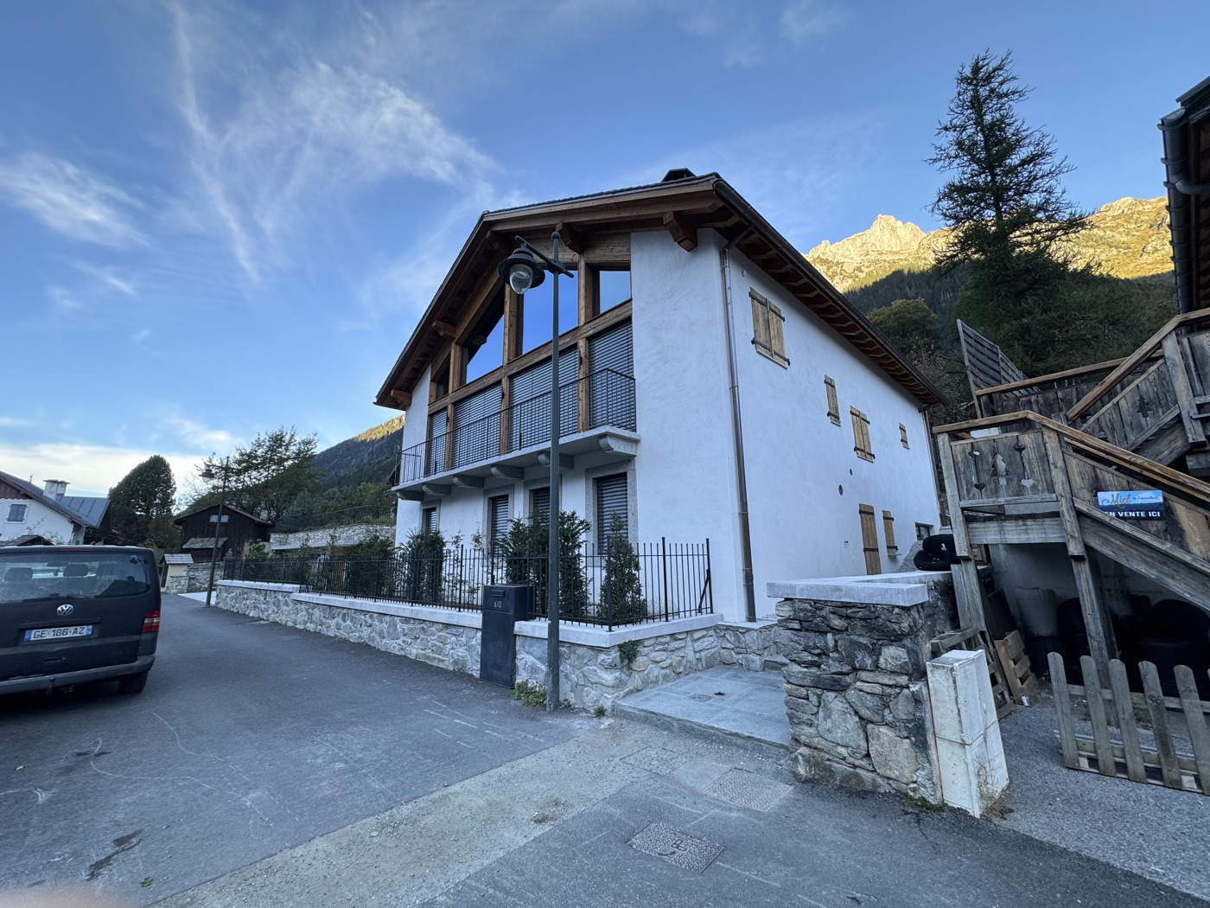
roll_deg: +1.3
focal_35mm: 14
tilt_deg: +12.1
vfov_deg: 85.7
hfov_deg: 102.1
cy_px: 454
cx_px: 605
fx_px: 489
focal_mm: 2.22
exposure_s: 1/162
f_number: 2.2
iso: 40
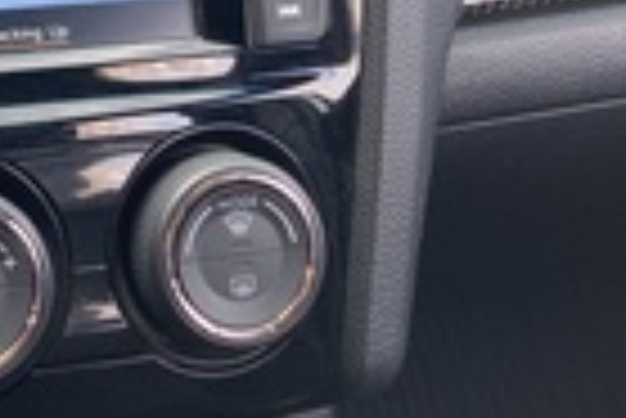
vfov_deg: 14.6
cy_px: -196
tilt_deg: -23.0
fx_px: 1532
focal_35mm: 88
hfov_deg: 21.6
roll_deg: -1.9
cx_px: -108
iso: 40
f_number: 1.8
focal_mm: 3.99
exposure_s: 1/121
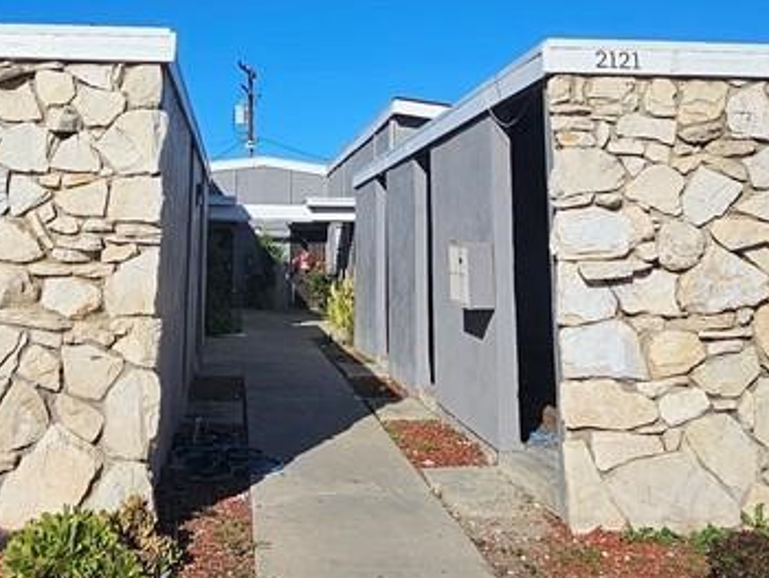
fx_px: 845
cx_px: 283
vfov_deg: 35.6
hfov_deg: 48.4
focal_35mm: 38
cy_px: 64
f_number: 2.2
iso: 50
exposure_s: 1/4616
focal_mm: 2.2
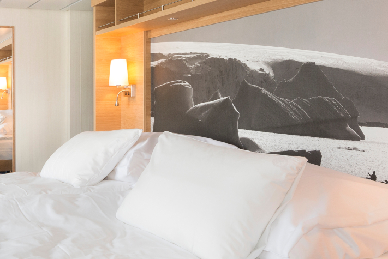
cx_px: 60
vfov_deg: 29.8
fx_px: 485
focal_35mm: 45
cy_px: 103
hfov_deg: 41.1
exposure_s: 1/30
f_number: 8
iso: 800
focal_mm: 16
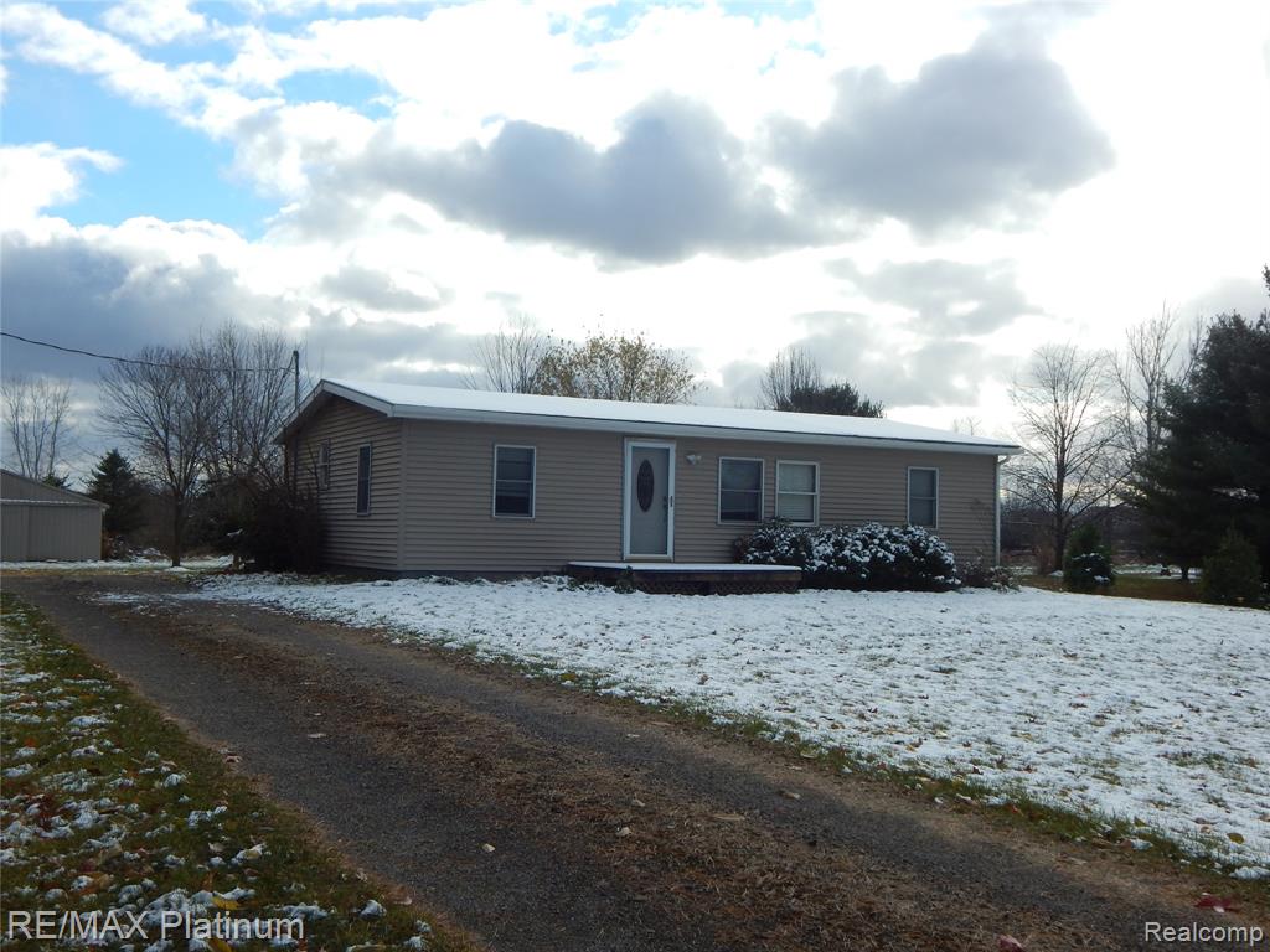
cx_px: 635
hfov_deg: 49.0
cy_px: 476
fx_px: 1394
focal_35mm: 38
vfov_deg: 37.7
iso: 125
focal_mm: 6.8
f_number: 3.4
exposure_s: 1/1000
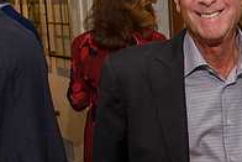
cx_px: 265
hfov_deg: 19.2
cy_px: 129
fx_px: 686
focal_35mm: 102
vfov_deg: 13.4
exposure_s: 1/100
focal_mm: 30
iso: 800
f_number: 5.6
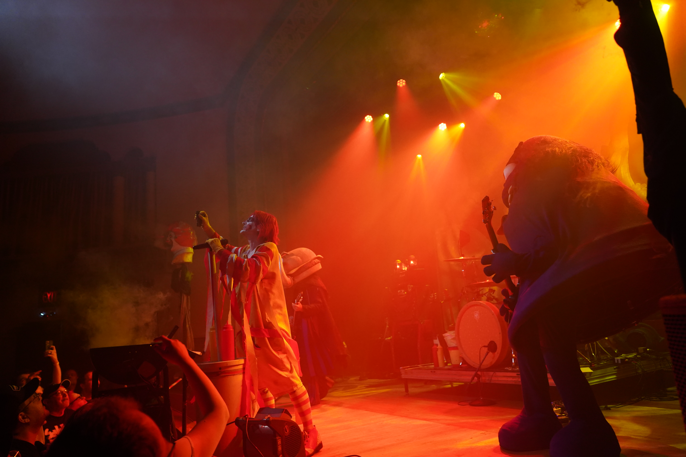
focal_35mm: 26
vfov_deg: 49.6
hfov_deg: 69.4
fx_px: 495
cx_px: 343
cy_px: 228
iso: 4000
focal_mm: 26
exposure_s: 1/160
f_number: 4
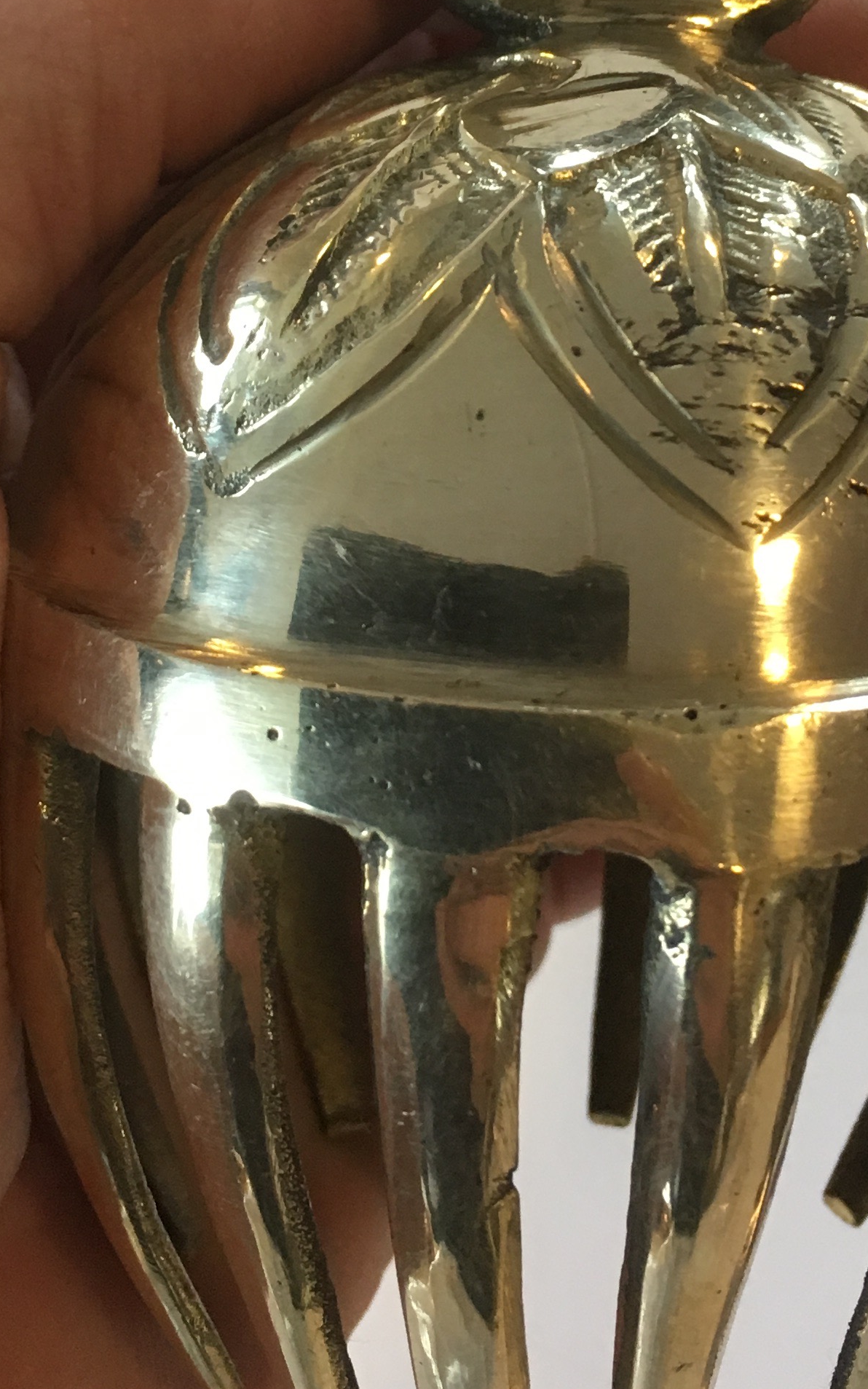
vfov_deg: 30.6
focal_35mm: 65
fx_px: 2460
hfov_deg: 20.0
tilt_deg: -56.3
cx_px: 468
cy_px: 245
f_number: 2.2
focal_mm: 4.15
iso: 125
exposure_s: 1/33
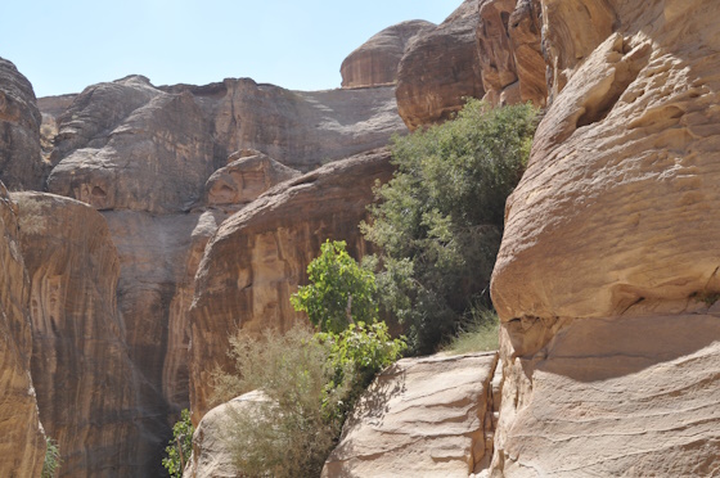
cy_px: 239
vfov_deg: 31.8
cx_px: 360
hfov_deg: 46.4
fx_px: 839
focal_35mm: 42
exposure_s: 1/400
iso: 400
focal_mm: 28
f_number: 10
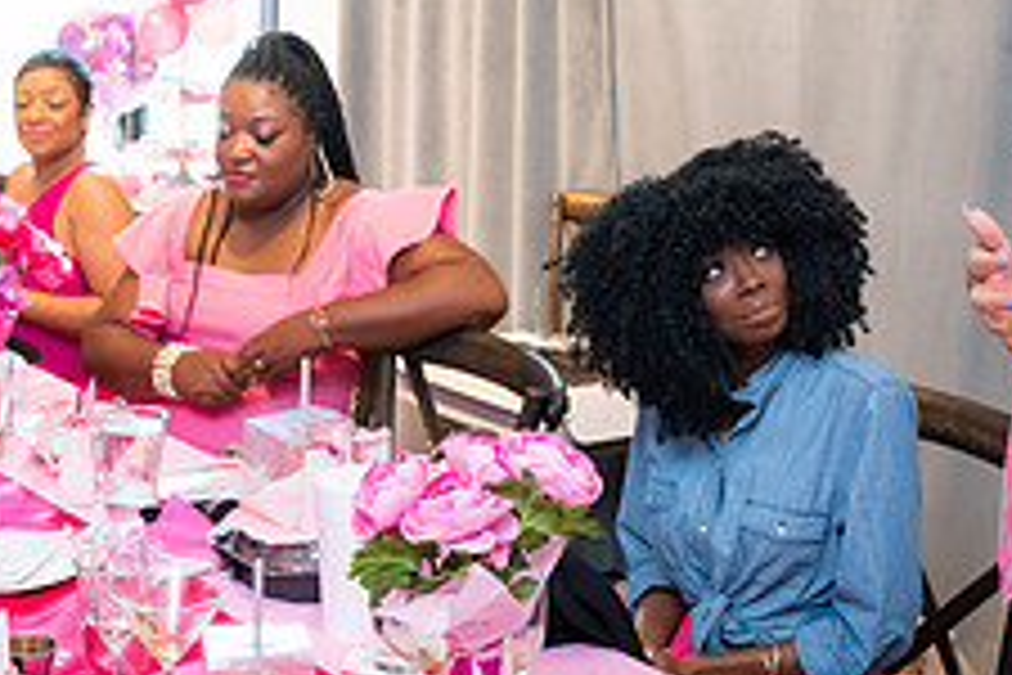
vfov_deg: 19.1
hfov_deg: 29.1
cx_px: 366
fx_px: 1940
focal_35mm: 69
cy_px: -10
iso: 1600
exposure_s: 1/200
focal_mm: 24
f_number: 3.2
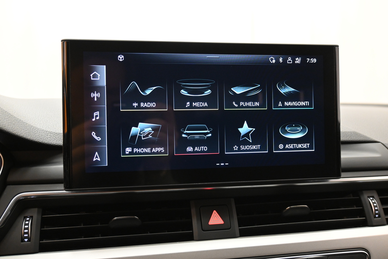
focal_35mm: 34
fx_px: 364
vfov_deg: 39.1
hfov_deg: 56.1
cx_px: 194
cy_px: 130
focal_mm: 22.5
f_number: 4
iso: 2200
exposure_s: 1/40
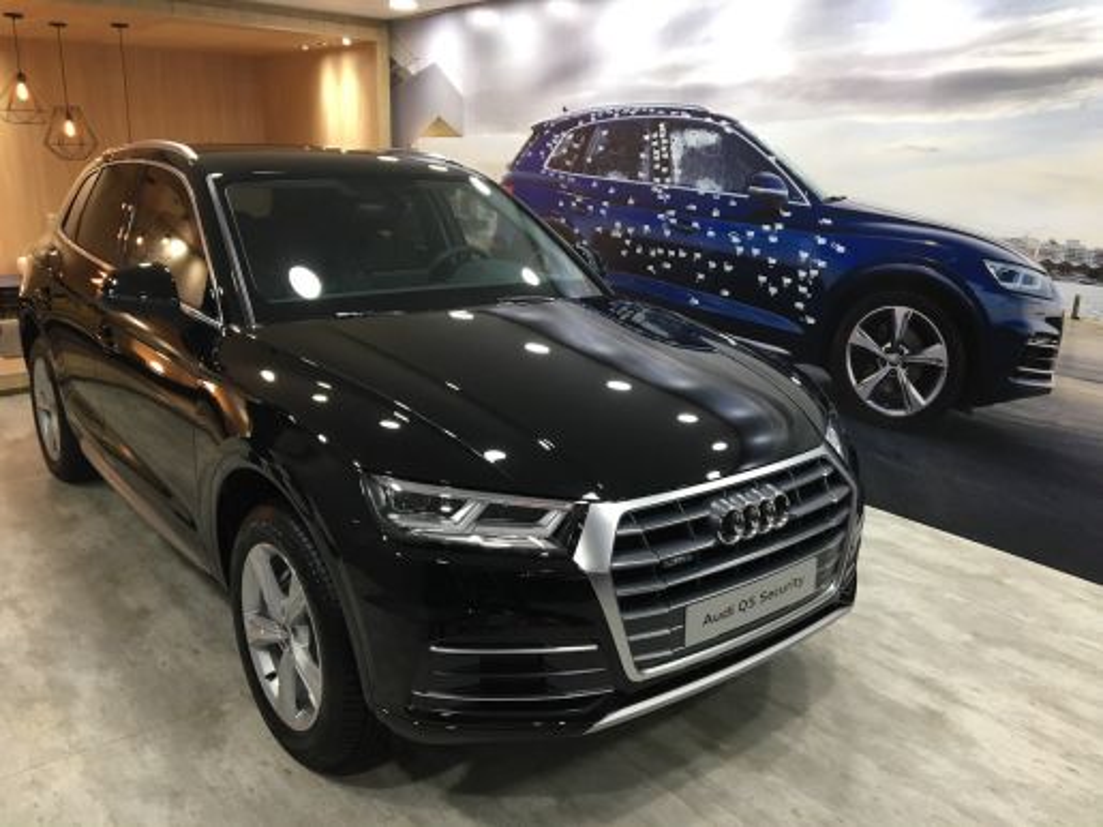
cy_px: 414
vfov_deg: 48.2
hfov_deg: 61.7
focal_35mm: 29
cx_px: 552
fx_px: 924
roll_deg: -1.4
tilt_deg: -16.6
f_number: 2.2
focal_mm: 4.15
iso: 125
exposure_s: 1/33
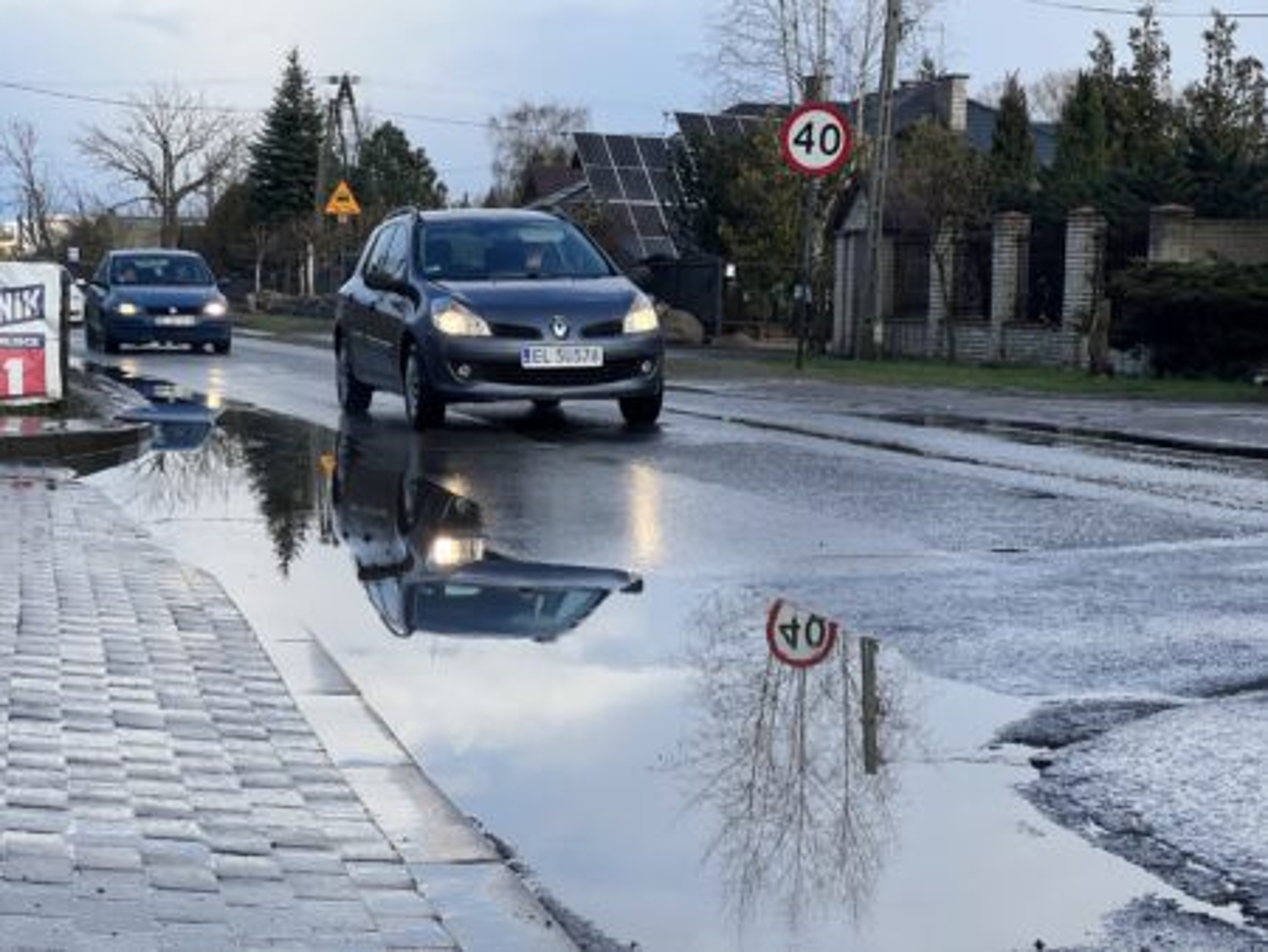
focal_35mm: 77
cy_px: 476
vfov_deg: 19.2
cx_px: 634
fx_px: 2822
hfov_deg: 25.3
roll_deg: -1.5
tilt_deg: -4.5
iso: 32
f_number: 2.8
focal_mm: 9
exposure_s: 1/481
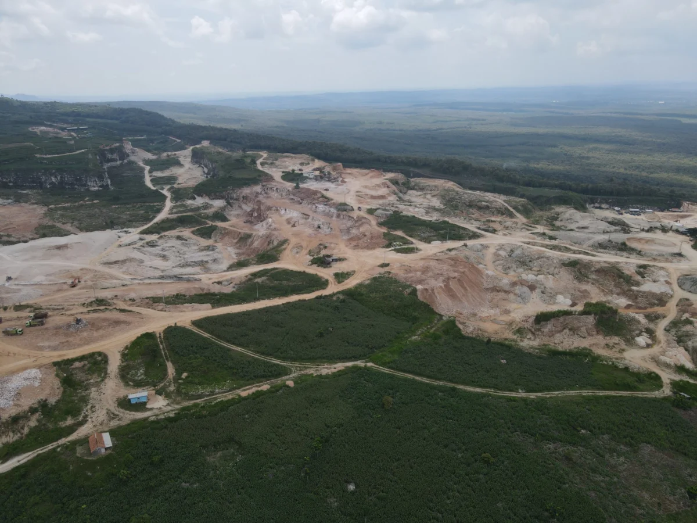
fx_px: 483
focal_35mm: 24
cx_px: 348
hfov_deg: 71.6
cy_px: 262
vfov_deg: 56.8
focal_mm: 4.5
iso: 110
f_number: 2.8
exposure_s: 1/640
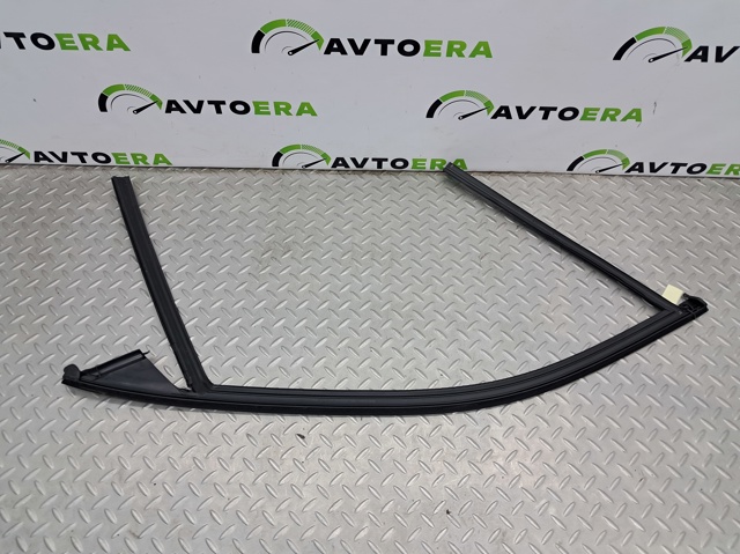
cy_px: 277
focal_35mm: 27
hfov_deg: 65.4
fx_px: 577
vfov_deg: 51.3
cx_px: 370
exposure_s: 1/50
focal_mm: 4
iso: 64
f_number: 1.8
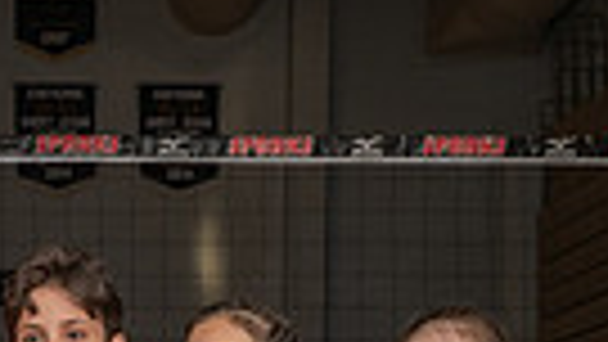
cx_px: -76
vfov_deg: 9.5
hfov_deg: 17.5
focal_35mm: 118
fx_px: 1903
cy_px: 713
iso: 100
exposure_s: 1/200
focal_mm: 24
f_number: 8
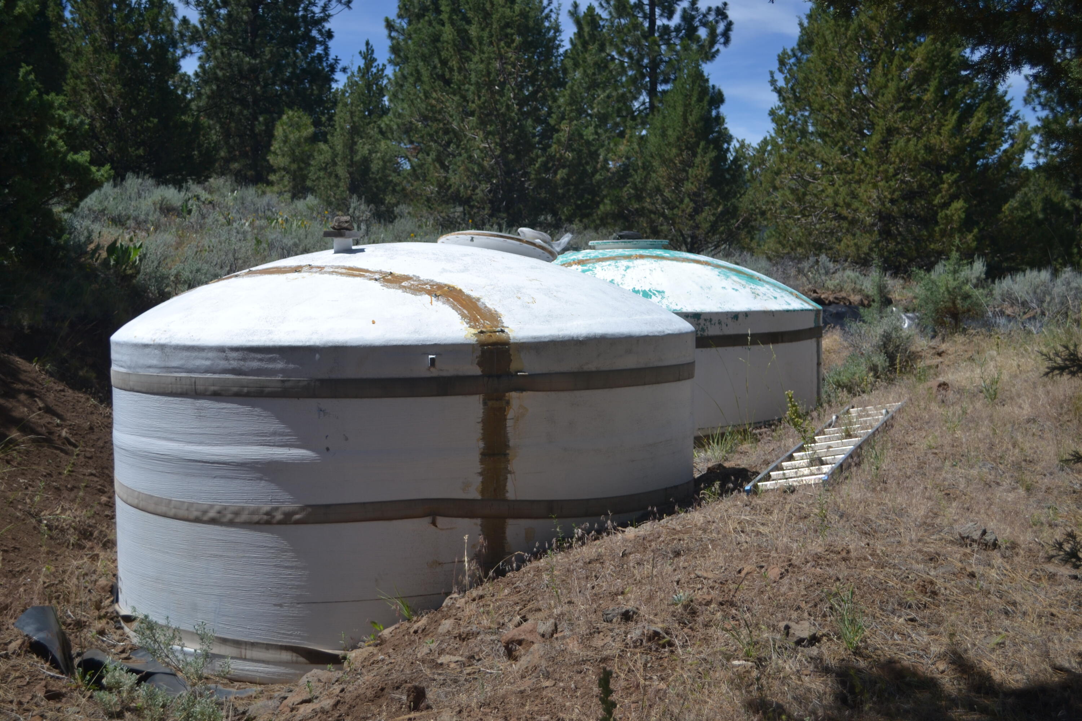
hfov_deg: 43.6
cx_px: 541
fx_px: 1352
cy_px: 360
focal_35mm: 45
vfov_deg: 29.9
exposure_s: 1/1000
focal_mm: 30
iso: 100
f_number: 4.5
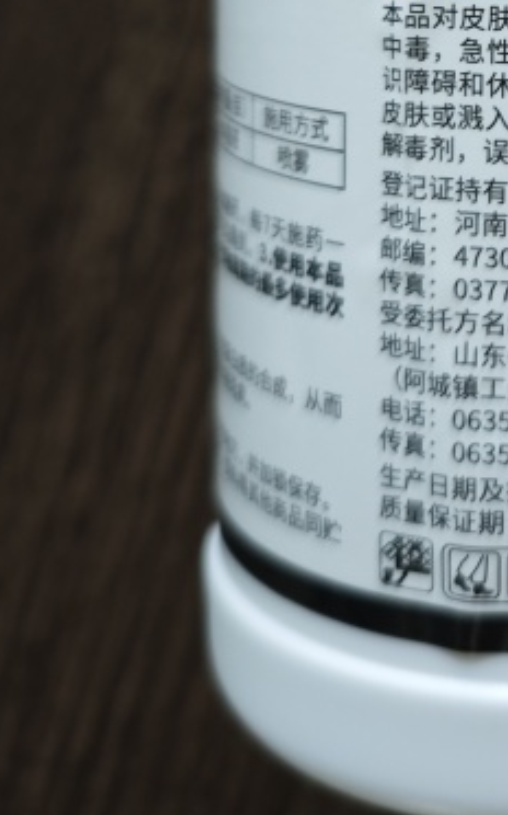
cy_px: -122
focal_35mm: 70
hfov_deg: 17.2
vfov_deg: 26.6
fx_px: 1553
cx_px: 705
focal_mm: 6.55
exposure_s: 1/75.8
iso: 400
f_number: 1.6
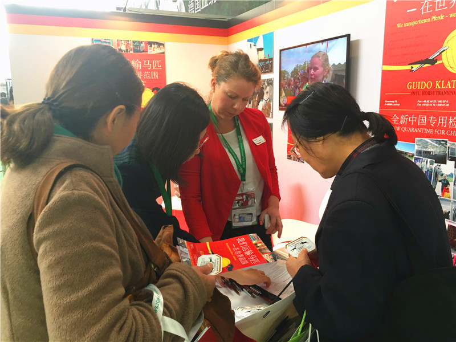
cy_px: 171
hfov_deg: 61.7
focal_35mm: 29
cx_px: 228
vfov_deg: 48.2
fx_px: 382
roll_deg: +0.4
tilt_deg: -10.3
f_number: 2.2
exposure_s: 1/17
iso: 50
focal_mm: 4.15
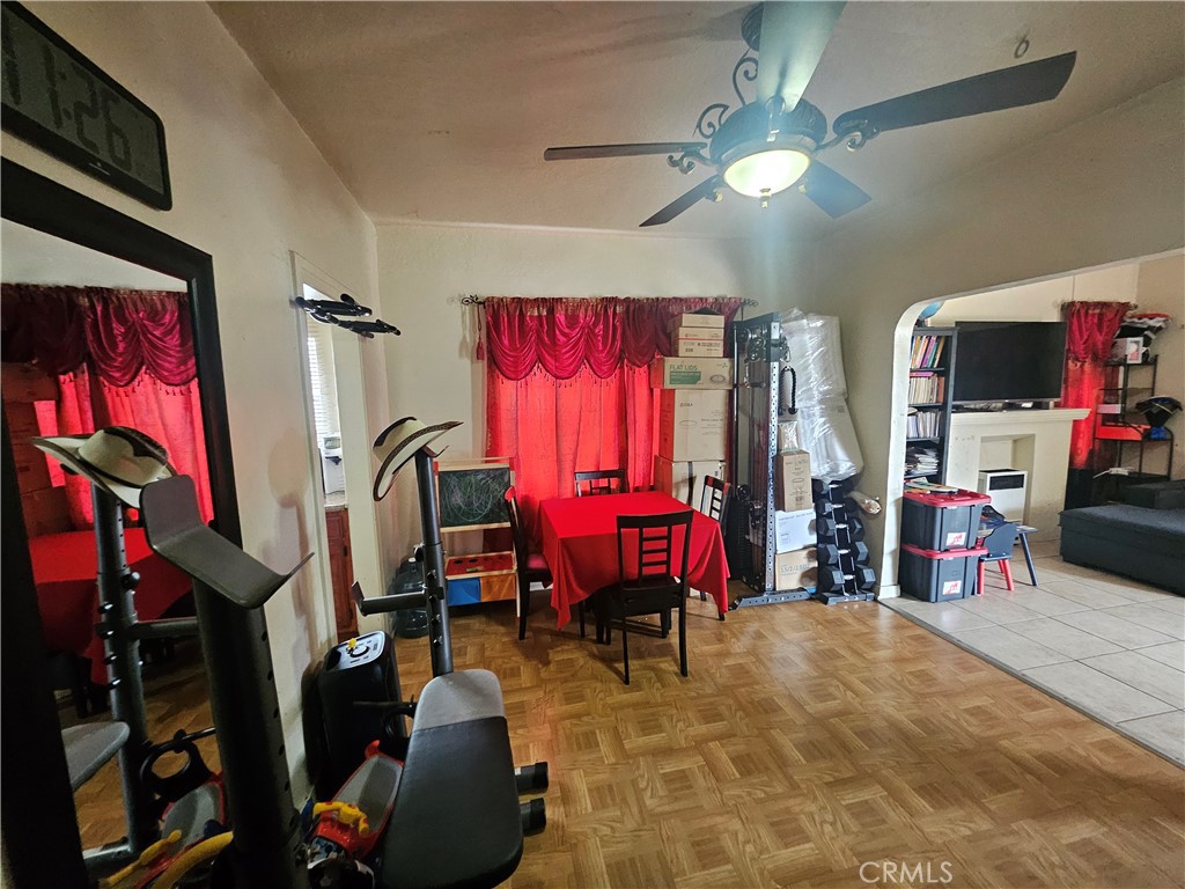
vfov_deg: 89.9
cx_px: 592
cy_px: 444
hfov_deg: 106.2
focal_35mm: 13
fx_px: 445
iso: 400
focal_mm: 1.7
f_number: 2.2
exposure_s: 1/30
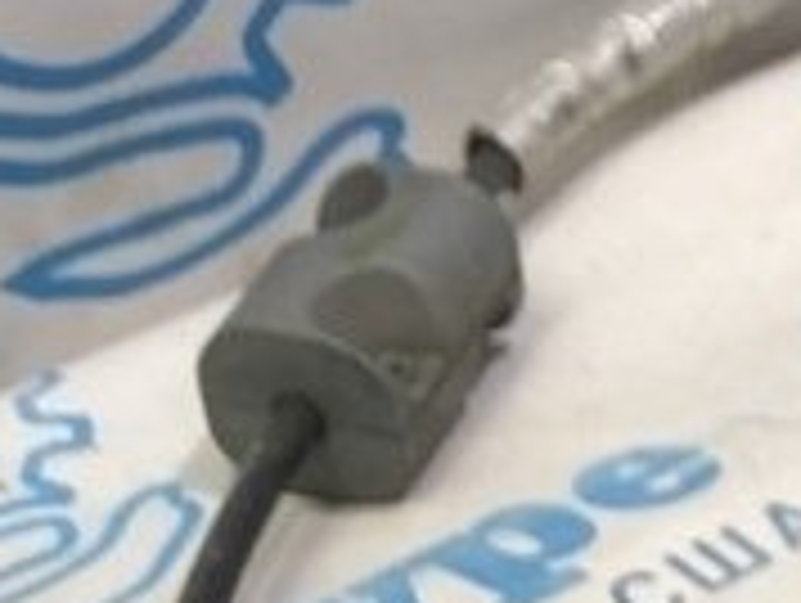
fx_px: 3731
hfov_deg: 11.1
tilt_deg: -44.7
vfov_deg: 8.9
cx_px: 1616
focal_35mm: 161
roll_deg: -4.1
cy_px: 994
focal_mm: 4
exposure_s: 1/33
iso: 32
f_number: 1.8
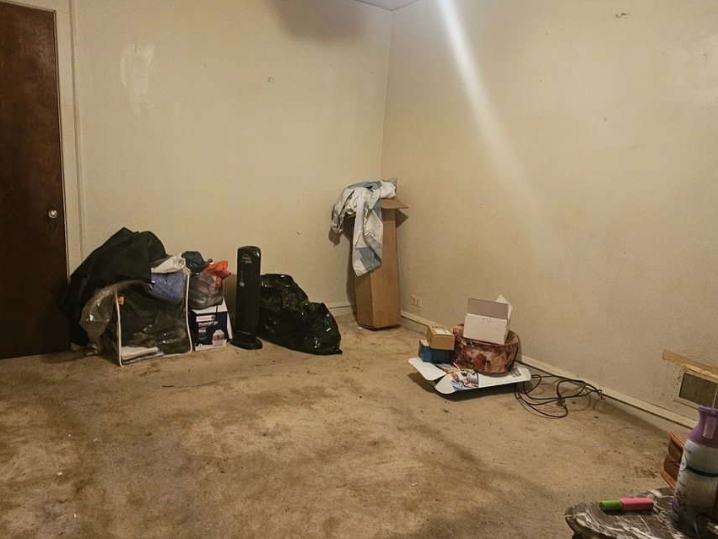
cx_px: 322
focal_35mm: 22
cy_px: 275
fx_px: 456
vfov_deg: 61.1
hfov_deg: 76.2
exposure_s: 1/30
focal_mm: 2.2
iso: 640
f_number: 2.2
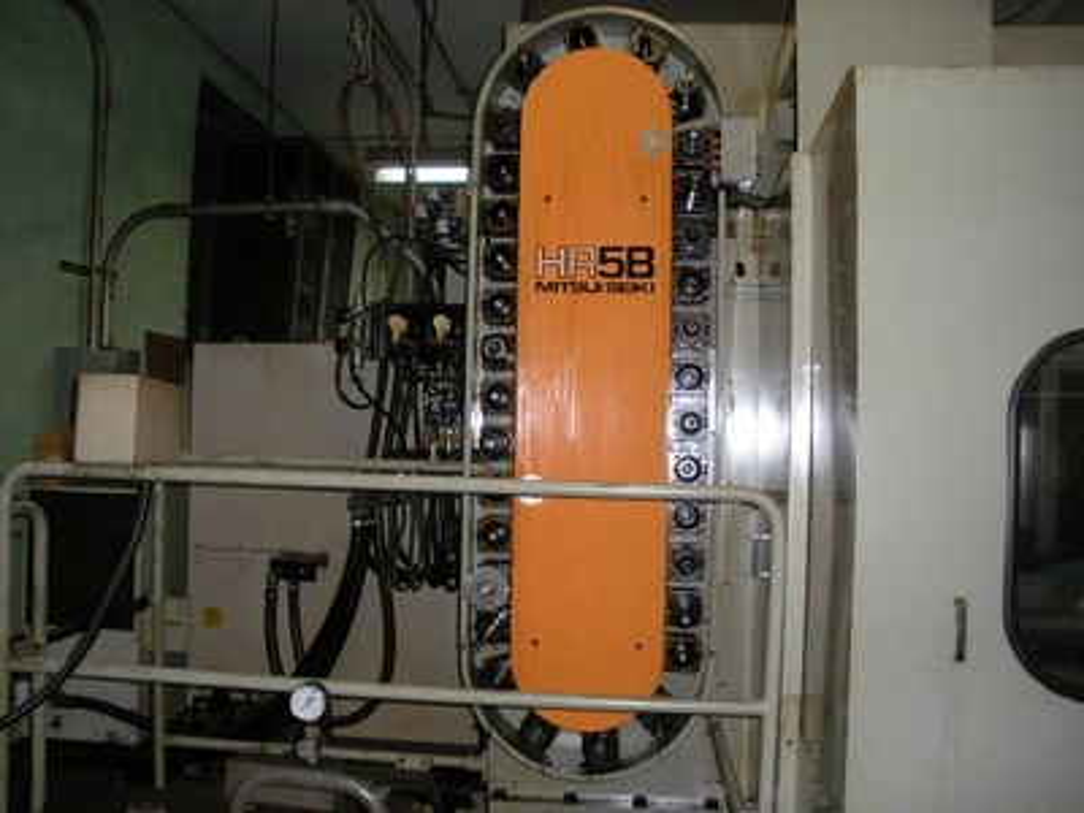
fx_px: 1127
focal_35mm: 36
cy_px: 406
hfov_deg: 51.4
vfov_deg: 39.7
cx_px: 542
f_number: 3.5
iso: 316
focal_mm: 6.3
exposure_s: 1/60
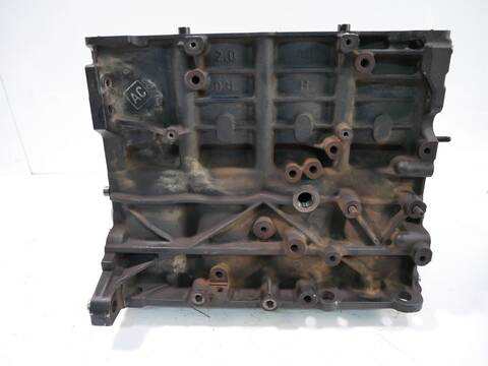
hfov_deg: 71.6
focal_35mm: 24
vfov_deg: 56.8
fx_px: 338
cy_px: 183
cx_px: 244
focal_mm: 12
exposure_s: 1/60
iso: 1250
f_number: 3.5
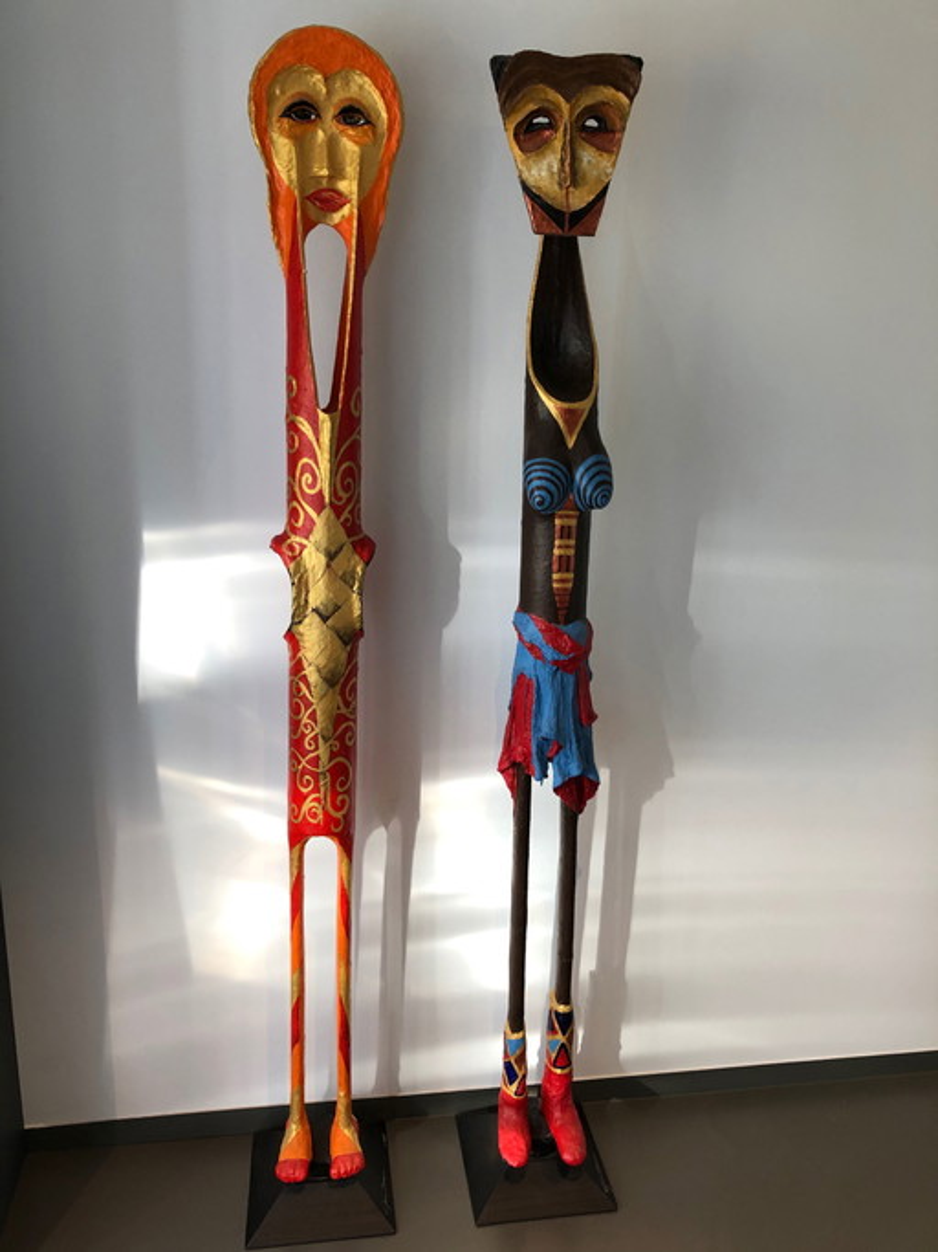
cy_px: 626
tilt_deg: -16.4
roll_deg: -2.8
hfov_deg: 49.7
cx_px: 469
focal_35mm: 28
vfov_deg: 63.5
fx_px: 1012
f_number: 1.8
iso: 40
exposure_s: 1/20
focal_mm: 4
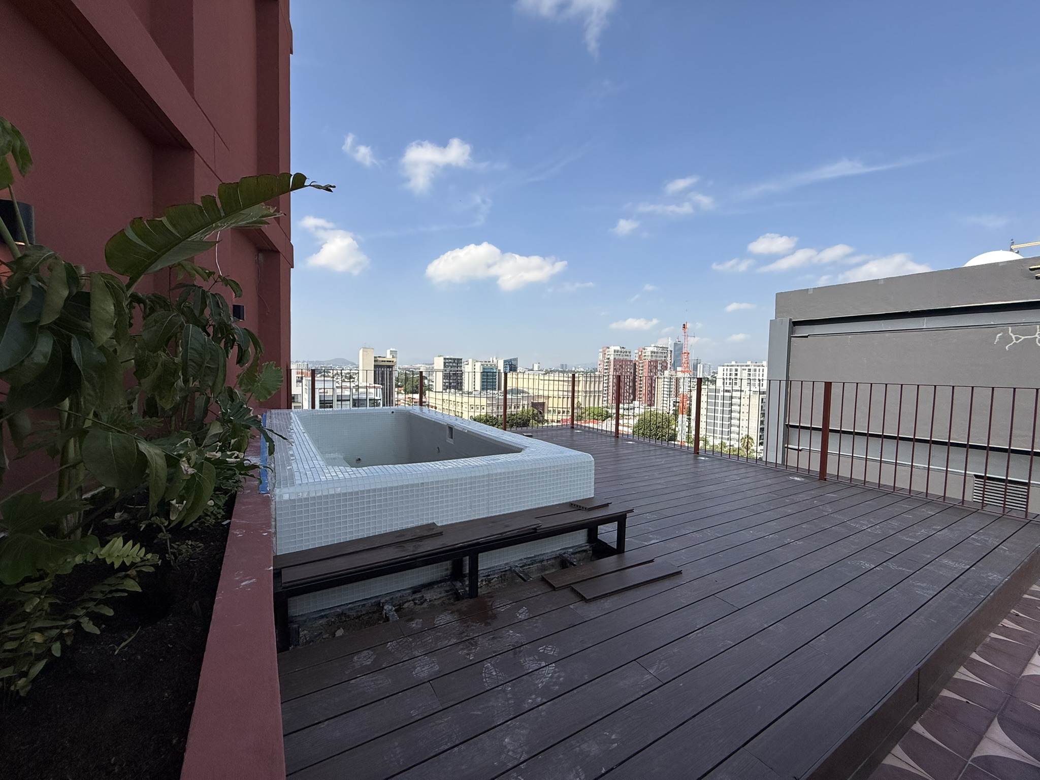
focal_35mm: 14
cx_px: 520
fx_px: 421
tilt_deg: -2.1
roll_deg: -1.2
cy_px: 390
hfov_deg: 102.1
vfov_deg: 85.7
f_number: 2.2
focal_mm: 2.22
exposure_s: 1/2506
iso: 50
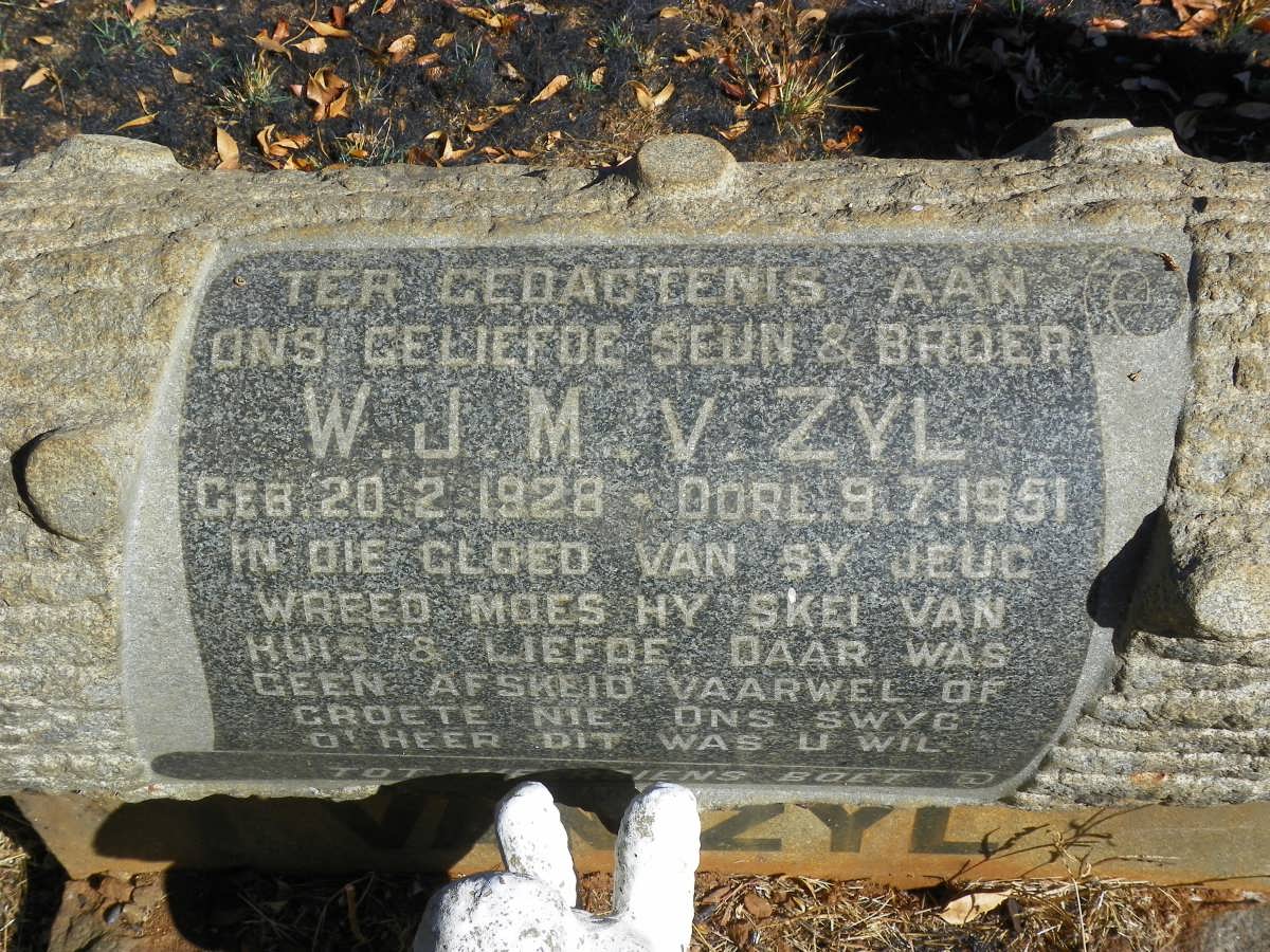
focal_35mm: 48
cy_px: 476
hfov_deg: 39.7
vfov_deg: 30.3
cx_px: 635
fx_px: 1761
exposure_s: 1/320
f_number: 4.5
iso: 64
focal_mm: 8.5
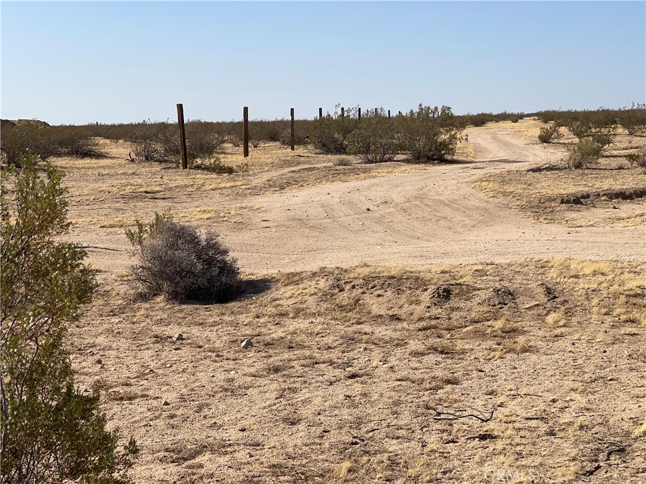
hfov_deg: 30.3
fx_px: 1194
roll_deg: -0.3
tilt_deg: -5.4
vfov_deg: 22.9
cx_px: 323
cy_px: 242
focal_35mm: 64
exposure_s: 1/2660
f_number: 2.2
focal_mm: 7.5
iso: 32
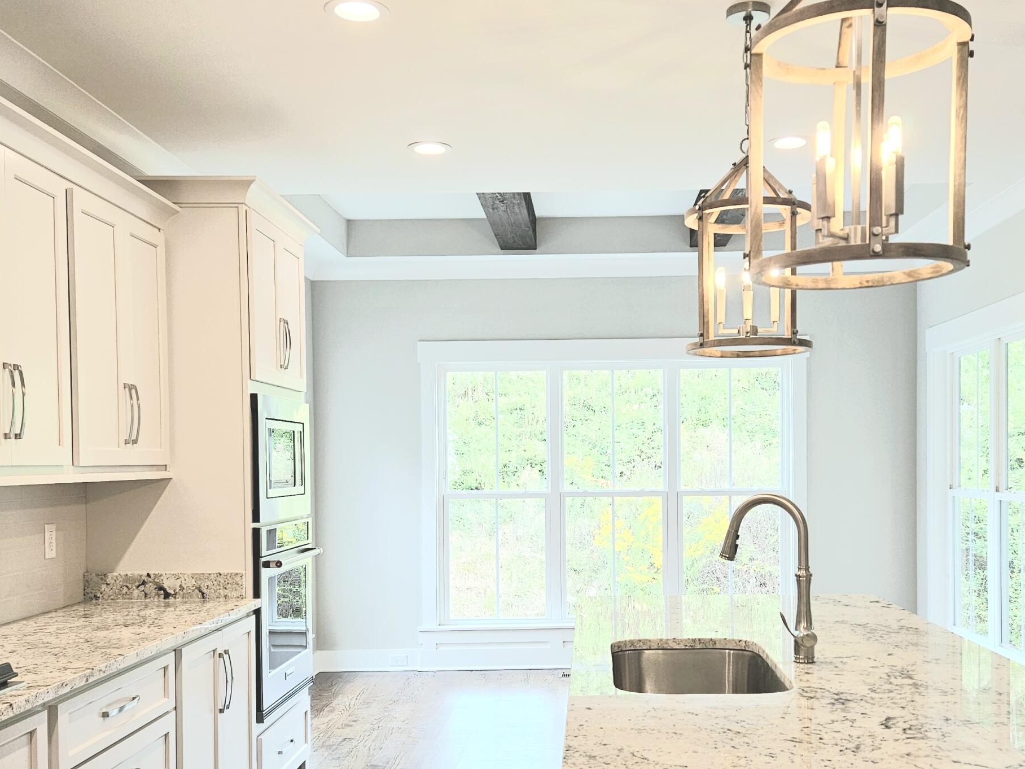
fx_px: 1125
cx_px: 586
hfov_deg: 48.8
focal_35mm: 38
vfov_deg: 37.5
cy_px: 482
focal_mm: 5.4
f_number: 1.8
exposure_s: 1/120
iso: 80
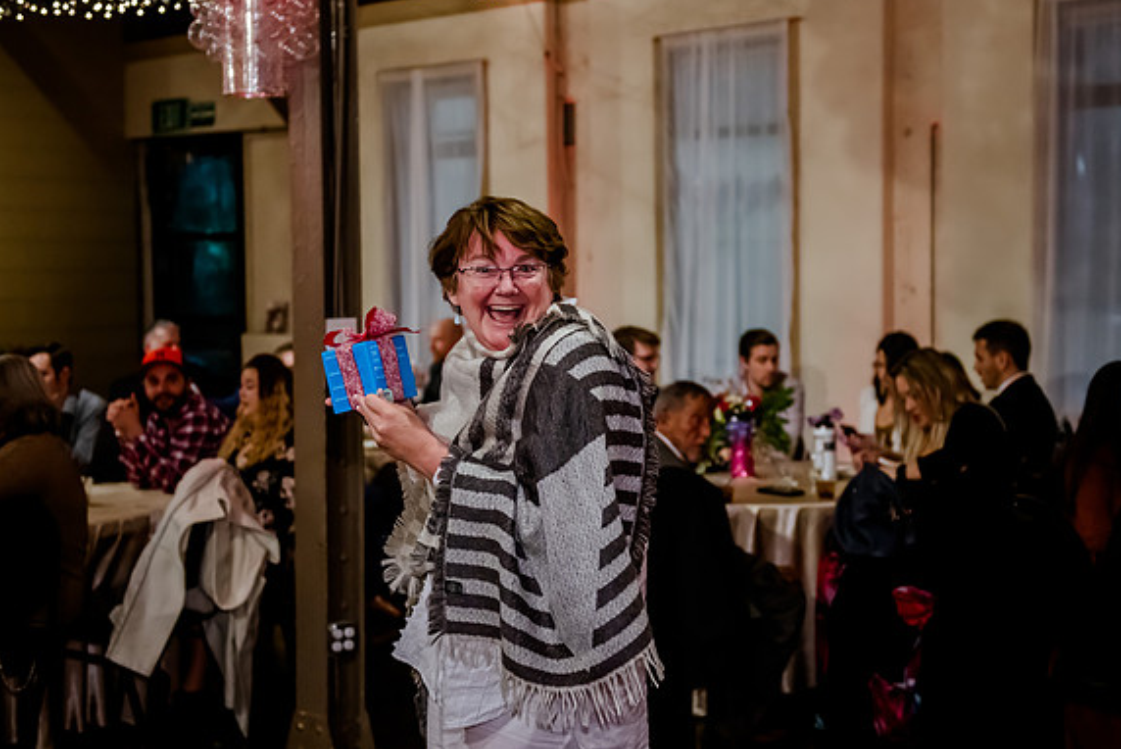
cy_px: 342
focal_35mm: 57
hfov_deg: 35.0
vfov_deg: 23.8
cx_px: 566
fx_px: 1776
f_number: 2.8
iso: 5000
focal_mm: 45
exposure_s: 1/200
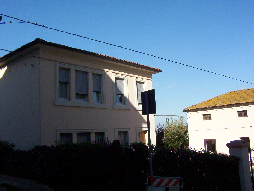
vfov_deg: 39.7
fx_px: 264
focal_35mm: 36
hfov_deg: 51.4
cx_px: 127
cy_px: 96
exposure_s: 1/839
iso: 100
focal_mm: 5.54
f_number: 5.24
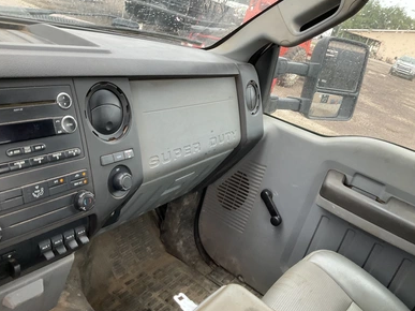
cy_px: 158
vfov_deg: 46.8
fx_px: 360
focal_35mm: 30
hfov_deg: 60.0
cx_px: 207
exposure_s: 1/122
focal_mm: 3
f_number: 1.8
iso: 64
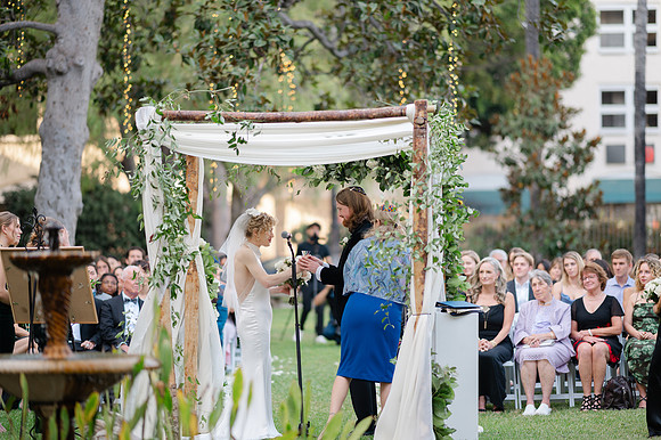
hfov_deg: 18.9
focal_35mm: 108
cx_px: 336
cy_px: 220
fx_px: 1988
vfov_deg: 12.6
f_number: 1.4
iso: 100
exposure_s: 1/400
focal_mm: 105
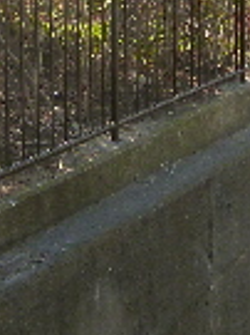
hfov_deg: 16.0
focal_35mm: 89
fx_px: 858
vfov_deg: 20.8
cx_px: 287
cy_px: -46
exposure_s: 1/800
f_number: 2.5
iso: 160
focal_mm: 4.3
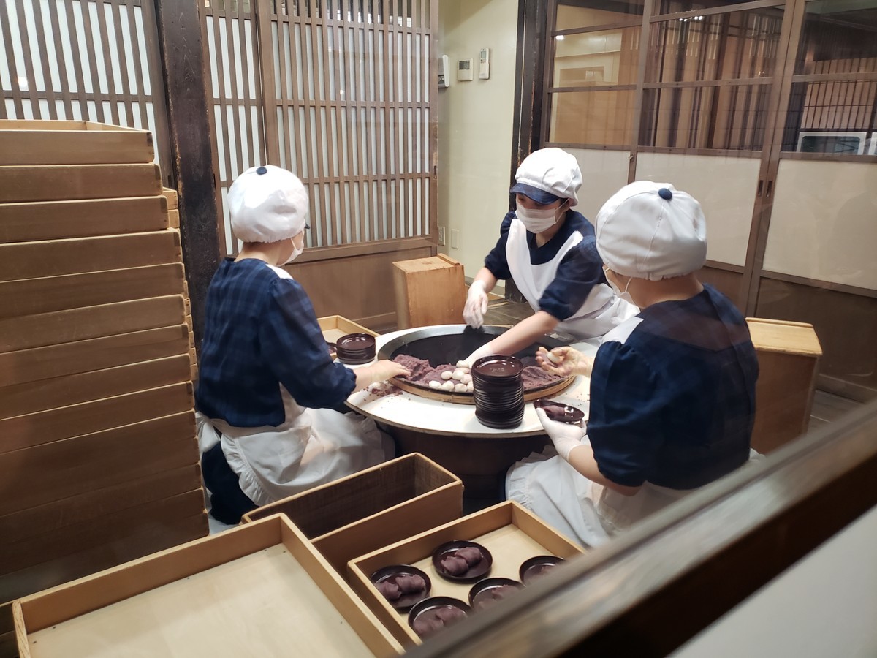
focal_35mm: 26
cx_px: 438
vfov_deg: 53.1
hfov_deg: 67.3
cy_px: 329
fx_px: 659
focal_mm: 4.3
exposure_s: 1/40
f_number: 1.5
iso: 250
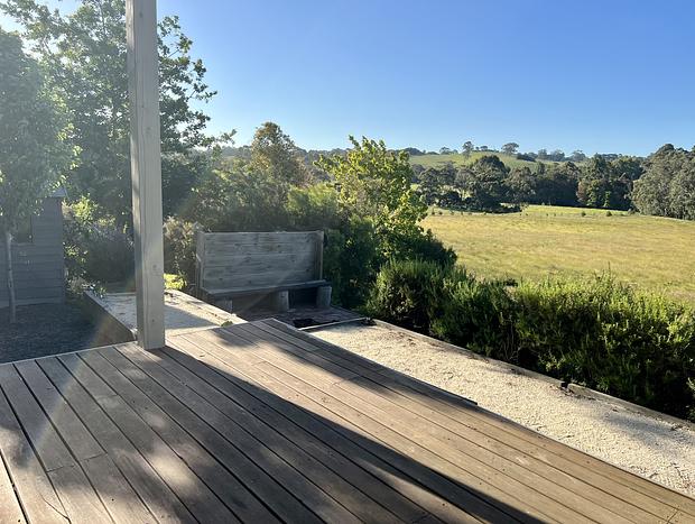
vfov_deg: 53.2
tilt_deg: -8.8
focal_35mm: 26
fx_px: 523
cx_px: 348
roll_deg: -2.3
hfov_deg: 67.2
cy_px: 262
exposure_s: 1/3257
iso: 50
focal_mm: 5.7
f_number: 1.5
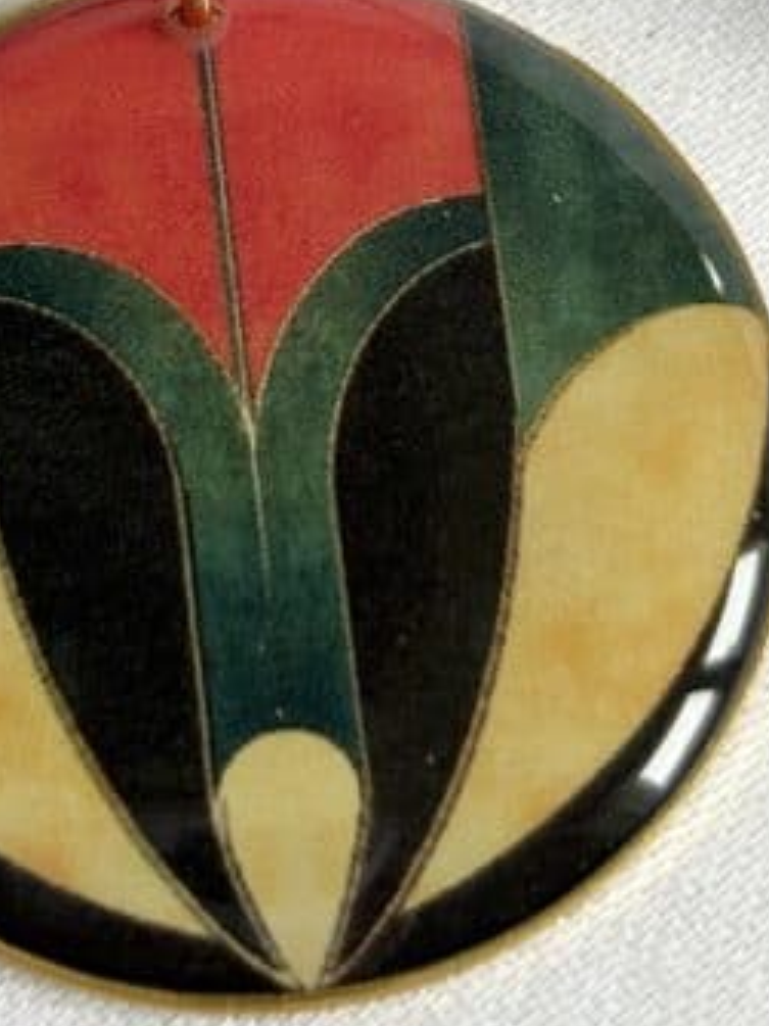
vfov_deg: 12.2
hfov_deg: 9.3
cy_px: -89
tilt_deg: -64.0
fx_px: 4713
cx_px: 178
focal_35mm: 159
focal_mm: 5.96
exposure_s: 1/121
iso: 40
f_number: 1.6
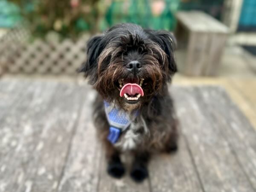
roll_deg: -1.4
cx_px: 128
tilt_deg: -29.3
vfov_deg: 56.8
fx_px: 177
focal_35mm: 24
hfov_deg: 71.6
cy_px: 96
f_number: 1.78
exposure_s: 1/918
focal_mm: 6.86
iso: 80
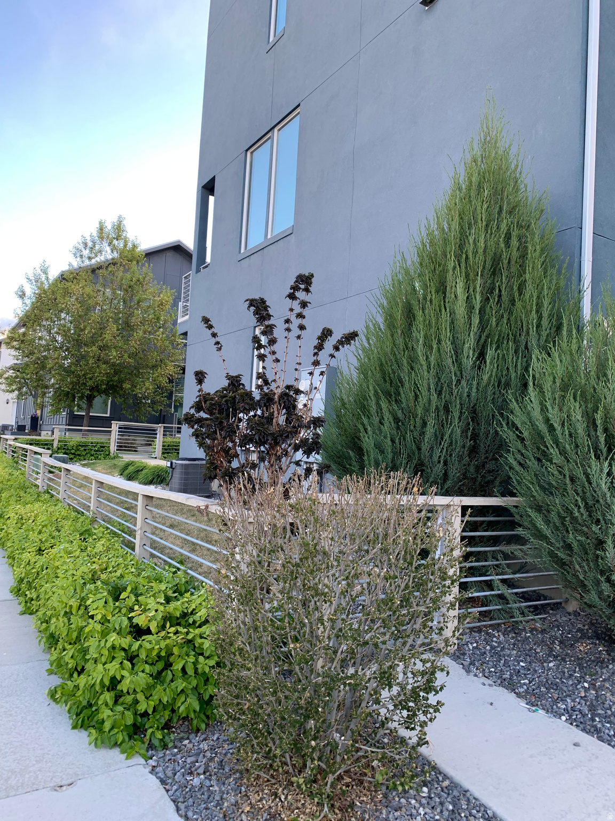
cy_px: 410
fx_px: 616
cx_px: 308
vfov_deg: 67.3
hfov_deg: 53.1
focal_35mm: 26
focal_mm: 4.25
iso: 32
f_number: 1.8
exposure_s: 1/122
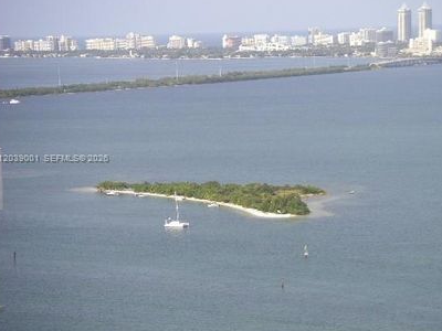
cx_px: 266
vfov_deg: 9.3
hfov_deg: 12.3
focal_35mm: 160
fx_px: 2043
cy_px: 158
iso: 64
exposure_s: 1/320
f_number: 4.2
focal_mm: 21.1
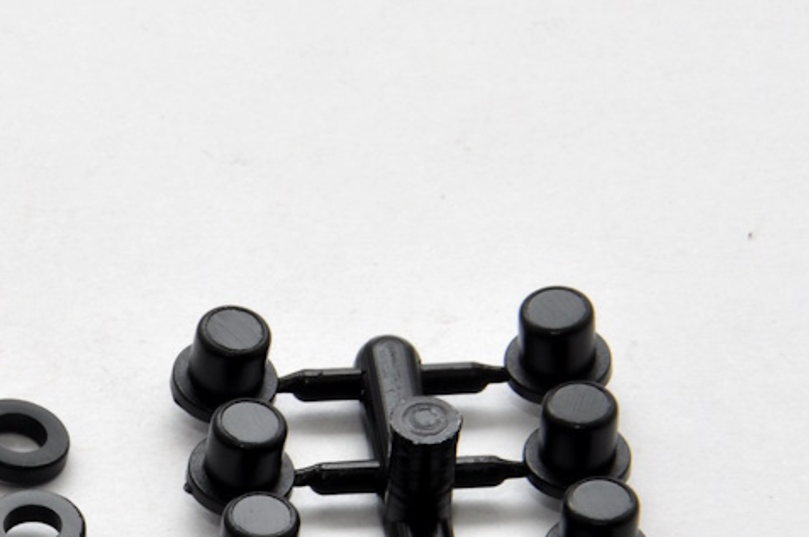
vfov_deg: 1.7
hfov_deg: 2.6
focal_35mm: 805
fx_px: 18071
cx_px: -156
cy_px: 601
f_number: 29
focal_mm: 200
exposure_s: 1/60
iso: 200
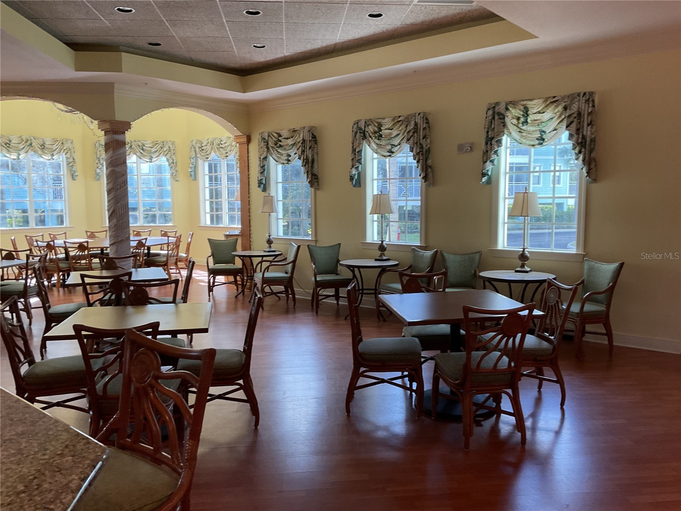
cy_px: 256
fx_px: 571
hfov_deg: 61.7
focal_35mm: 29
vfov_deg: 48.2
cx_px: 340
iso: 64
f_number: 1.8
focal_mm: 3
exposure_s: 1/120
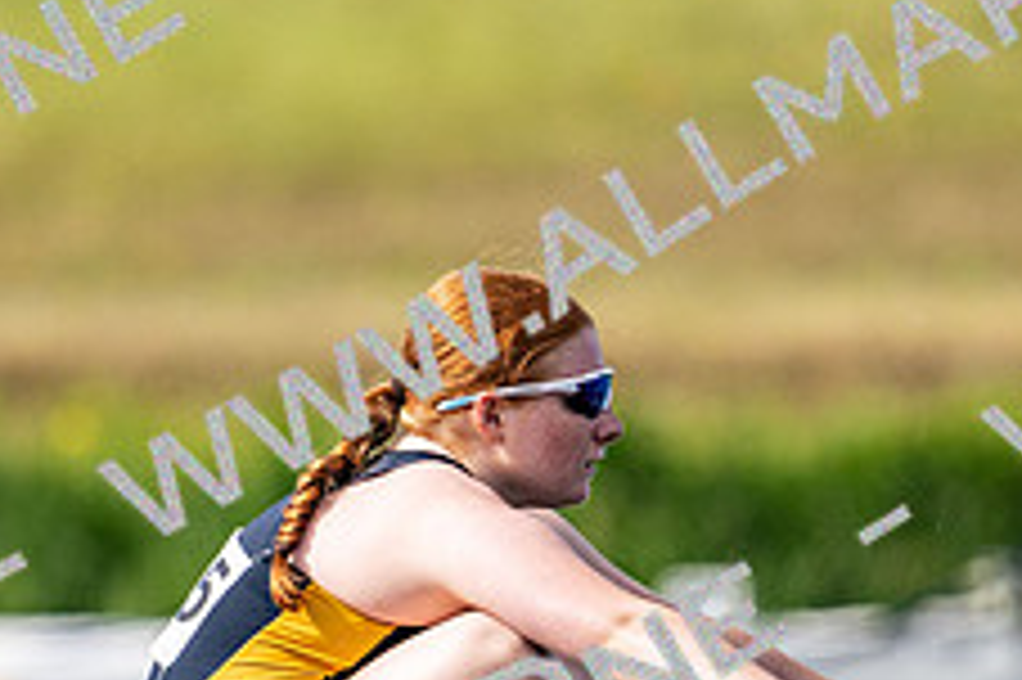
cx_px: 653
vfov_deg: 0.9
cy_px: 549
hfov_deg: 1.3
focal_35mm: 1532
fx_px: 43459
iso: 220
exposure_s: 1/2500
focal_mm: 400
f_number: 4.5
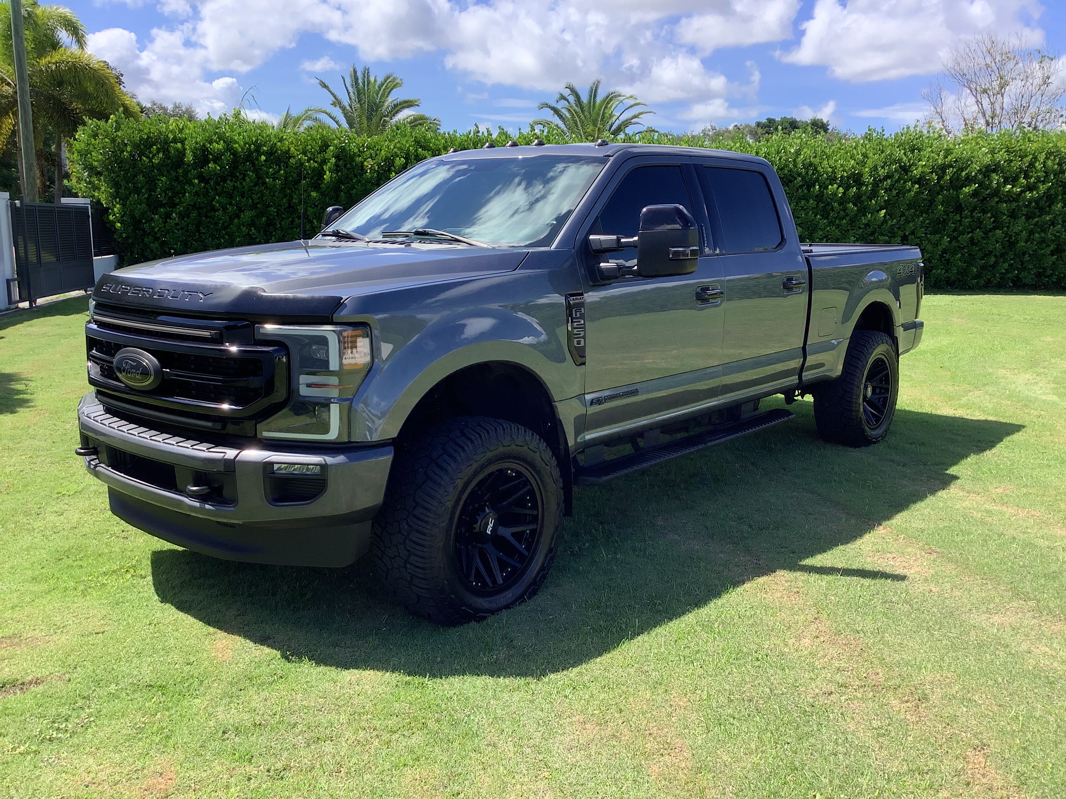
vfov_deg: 45.4
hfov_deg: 58.4
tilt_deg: -11.2
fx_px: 955
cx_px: 533
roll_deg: -1.2
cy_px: 400
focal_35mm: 31
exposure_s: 1/529
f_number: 2.4
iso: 25
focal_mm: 3.3
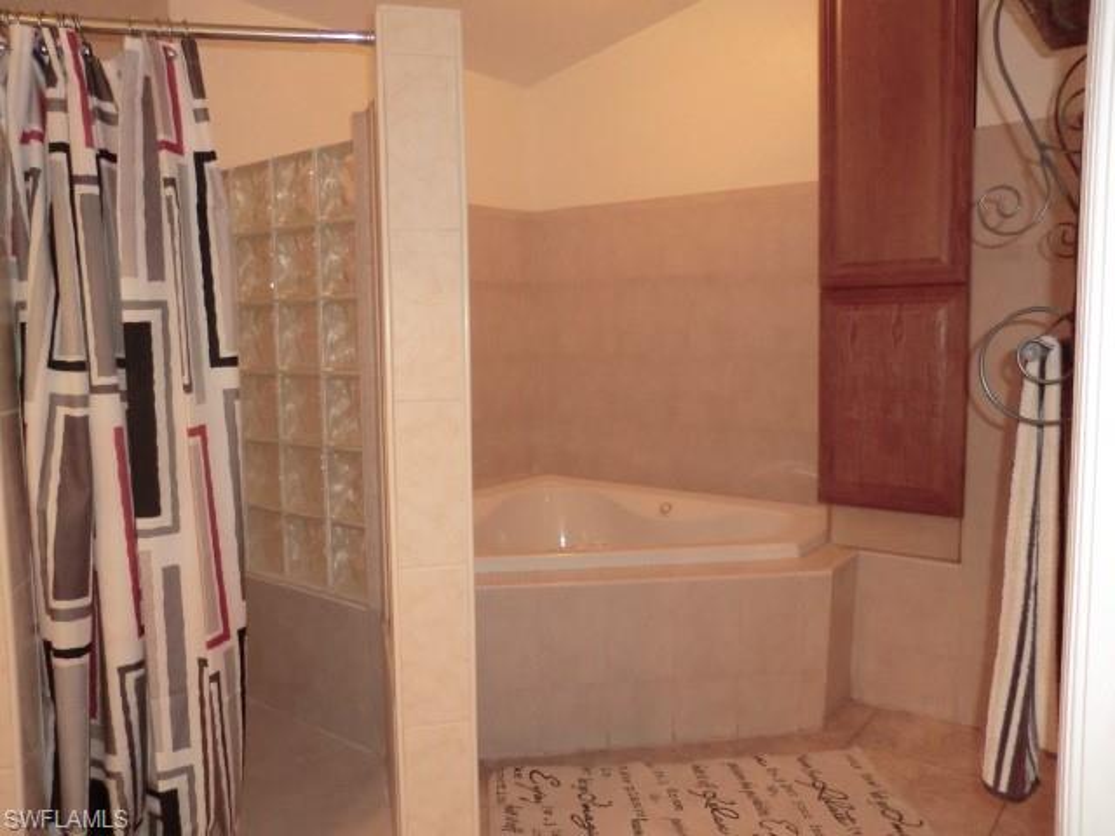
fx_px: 870
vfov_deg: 51.4
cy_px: 418
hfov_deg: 65.3
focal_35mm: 27
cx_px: 558
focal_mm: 4.9
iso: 400
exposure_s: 1/60
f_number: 3.2
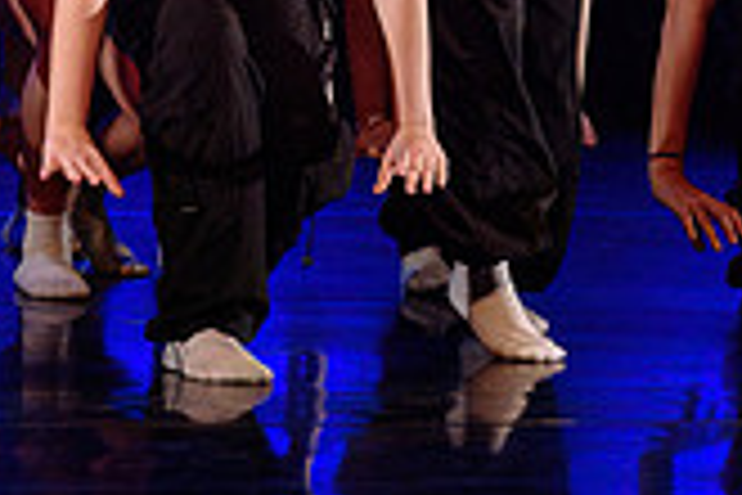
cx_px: 247
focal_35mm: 506
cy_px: -431
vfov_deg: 2.7
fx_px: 10428
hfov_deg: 4.1
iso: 1600
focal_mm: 112
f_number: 2.8
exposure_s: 1/200
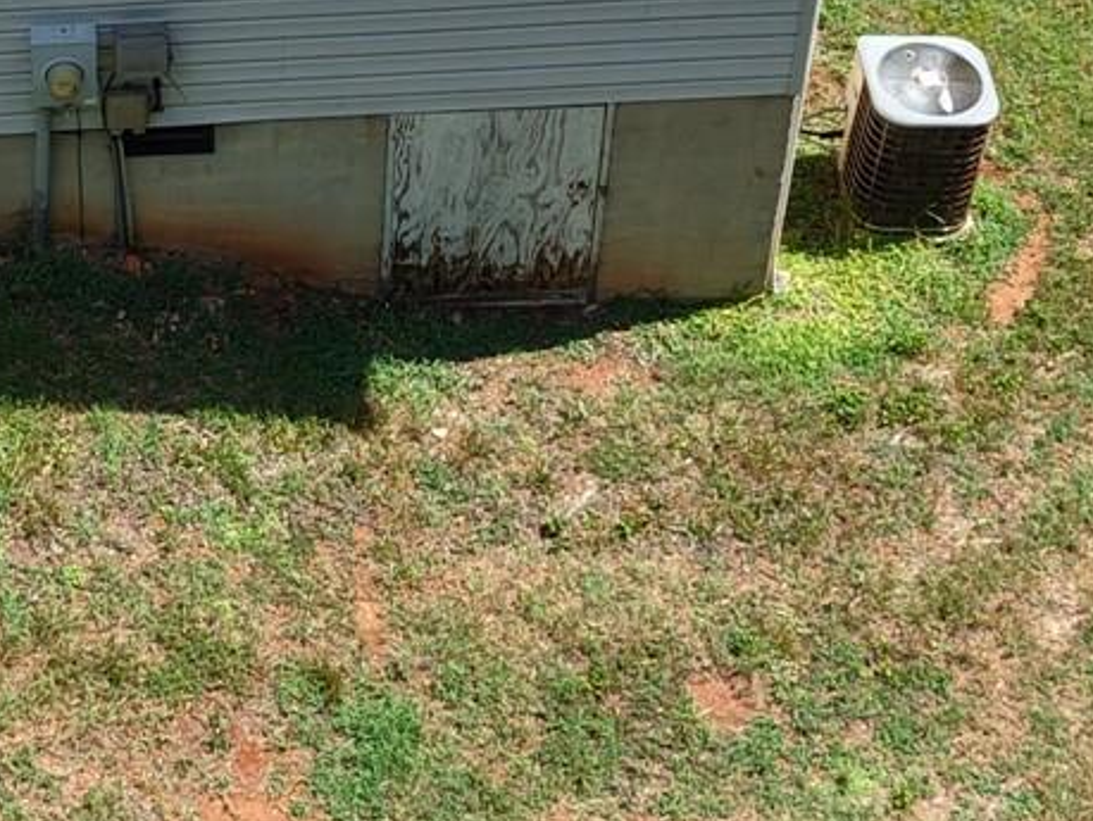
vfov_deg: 13.5
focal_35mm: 107
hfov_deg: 18.2
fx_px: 3381
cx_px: 241
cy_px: -157
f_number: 1.8
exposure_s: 1/1600
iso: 110
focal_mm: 8.67
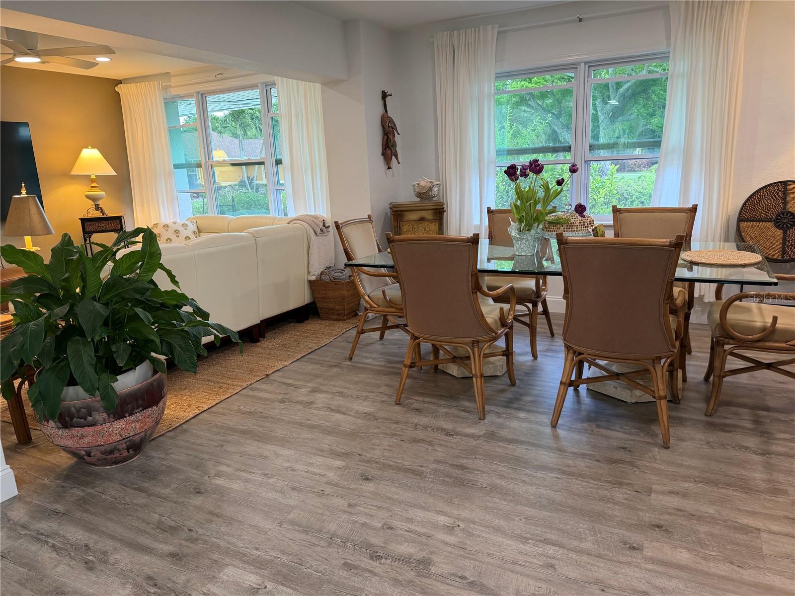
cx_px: 398
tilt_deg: -13.0
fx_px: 551
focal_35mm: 24
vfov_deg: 56.8
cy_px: 298
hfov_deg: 71.6
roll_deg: +2.3
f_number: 1.78
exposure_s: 1/60
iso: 200
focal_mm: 6.76
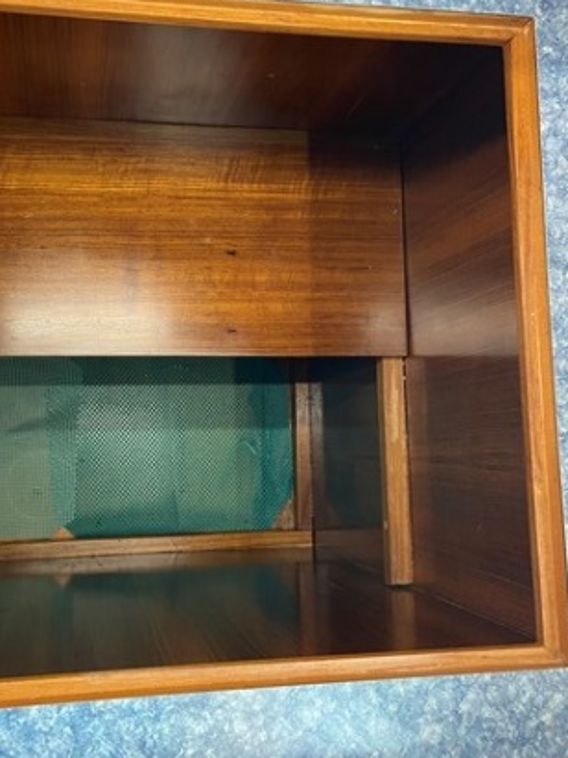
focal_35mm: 38
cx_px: 208
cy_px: 352
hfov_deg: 37.4
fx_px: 832
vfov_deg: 49.0
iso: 125
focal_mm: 4.25
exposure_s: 1/81
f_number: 1.8
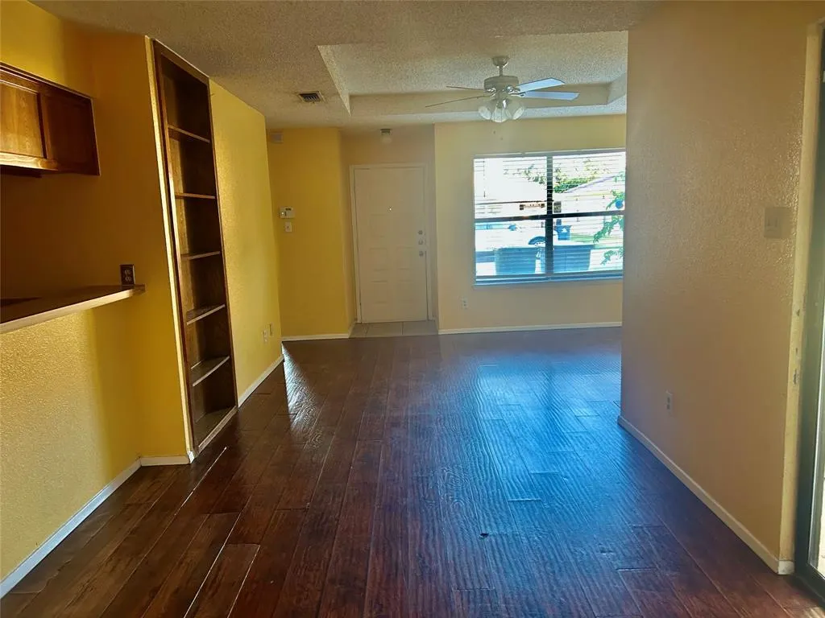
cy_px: 309
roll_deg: +2.7
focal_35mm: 26
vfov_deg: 53.1
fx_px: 620
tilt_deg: -8.1
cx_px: 412
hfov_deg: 67.3
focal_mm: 5.7
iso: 200
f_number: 1.5
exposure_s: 1/60
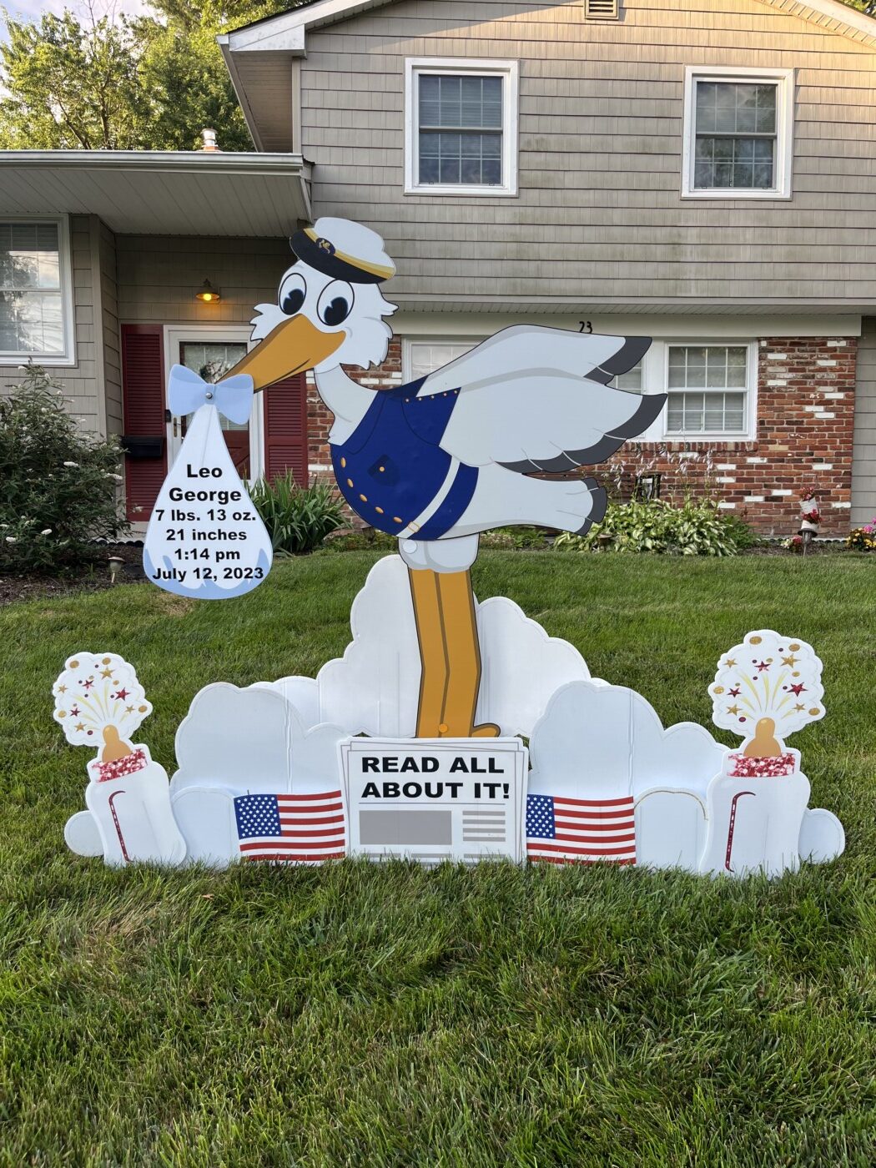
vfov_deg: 67.3
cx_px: 438
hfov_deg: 53.1
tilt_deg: -5.4
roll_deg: +0.4
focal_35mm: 26
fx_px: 877
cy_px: 584
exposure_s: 1/397
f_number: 1.6
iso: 50
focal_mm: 5.1
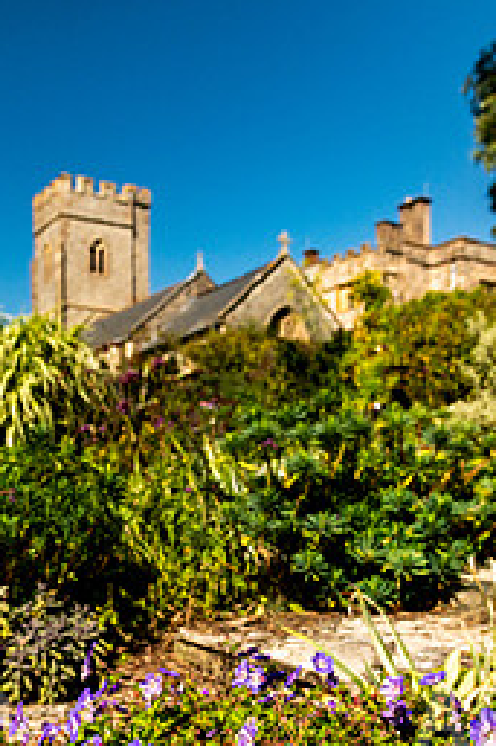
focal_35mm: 42
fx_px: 869
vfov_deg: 45.2
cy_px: 534
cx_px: 212
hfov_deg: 31.8
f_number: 5.6
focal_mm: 24
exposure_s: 1/4000
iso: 160
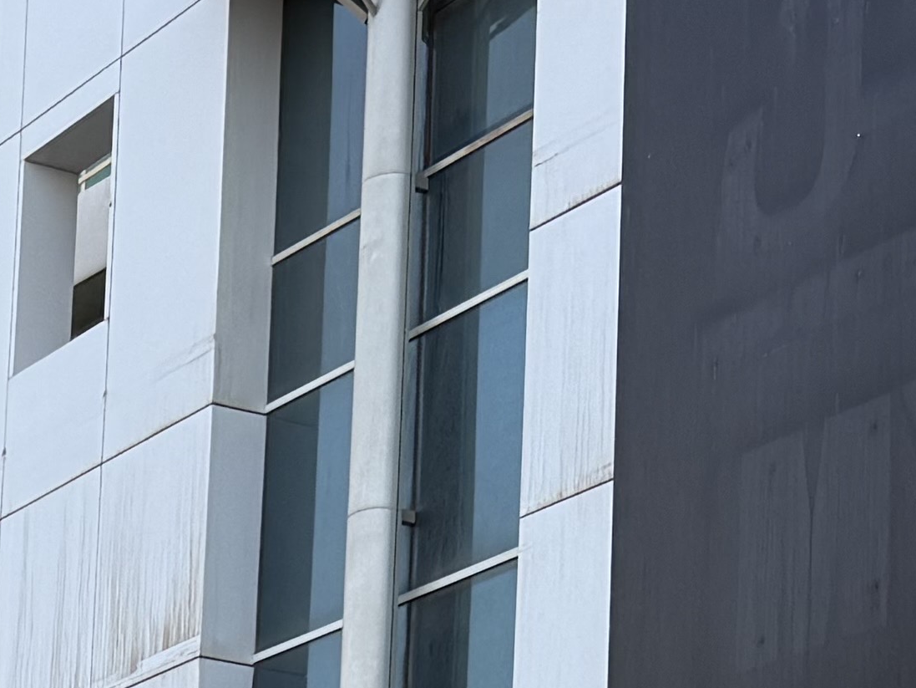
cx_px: -492
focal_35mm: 125
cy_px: 1435
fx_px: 3308
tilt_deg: +2.8
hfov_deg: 14.6
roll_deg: -3.6
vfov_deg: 10.7
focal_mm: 6.76
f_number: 1.78
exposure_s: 1/1292
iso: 100
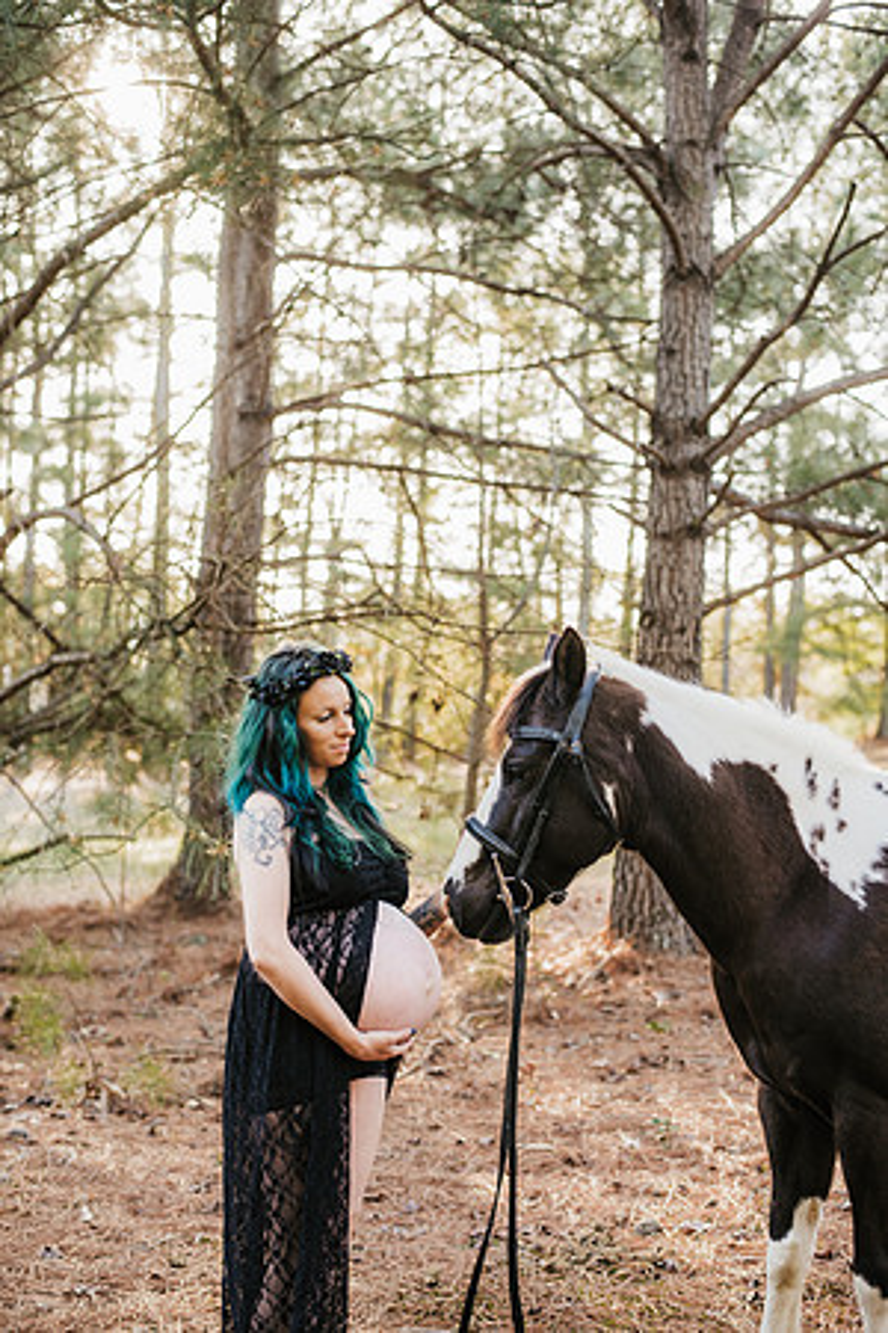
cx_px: 444
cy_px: 666
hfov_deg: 27.0
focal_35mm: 50
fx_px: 1850
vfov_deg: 39.6
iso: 100
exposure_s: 1/100
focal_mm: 50
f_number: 2.8
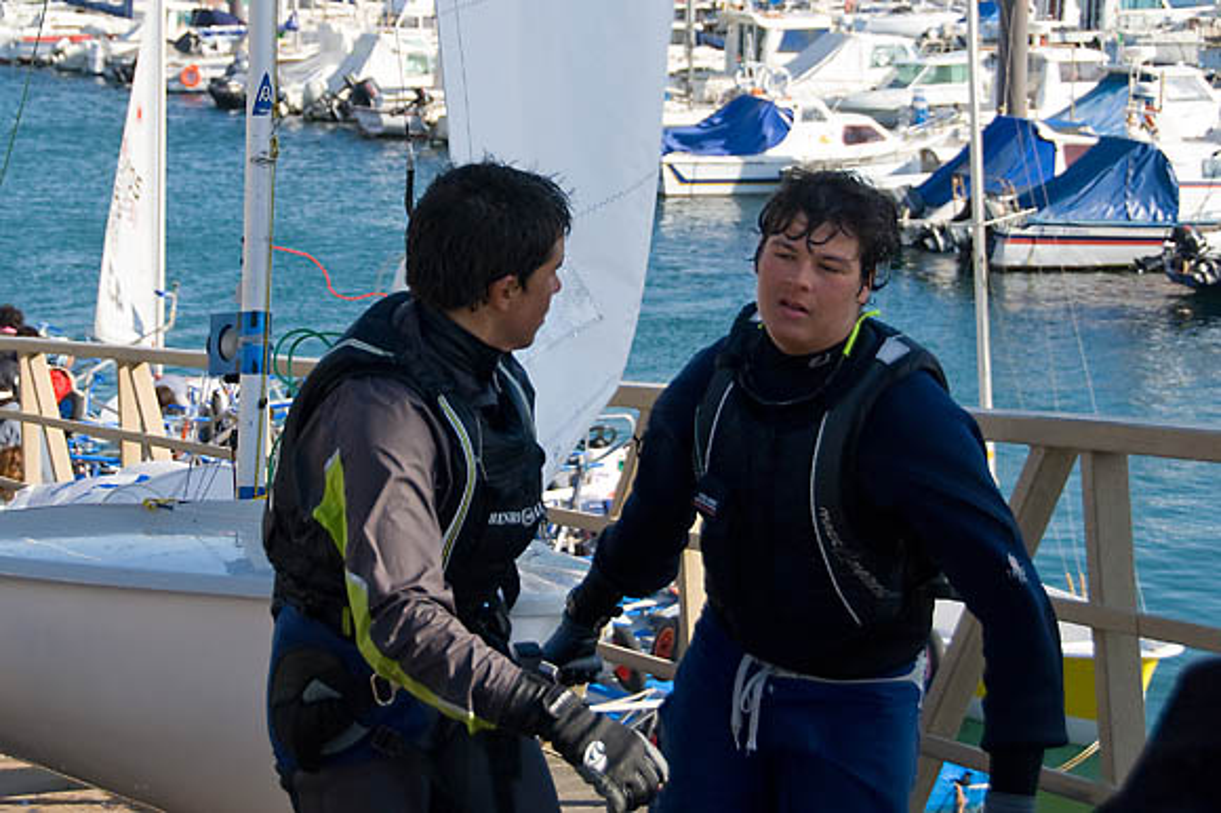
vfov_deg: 20.6
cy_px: 406
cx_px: 610
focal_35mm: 66
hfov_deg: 30.5
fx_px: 2237
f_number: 5.6
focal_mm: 44
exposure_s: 1/750
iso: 200
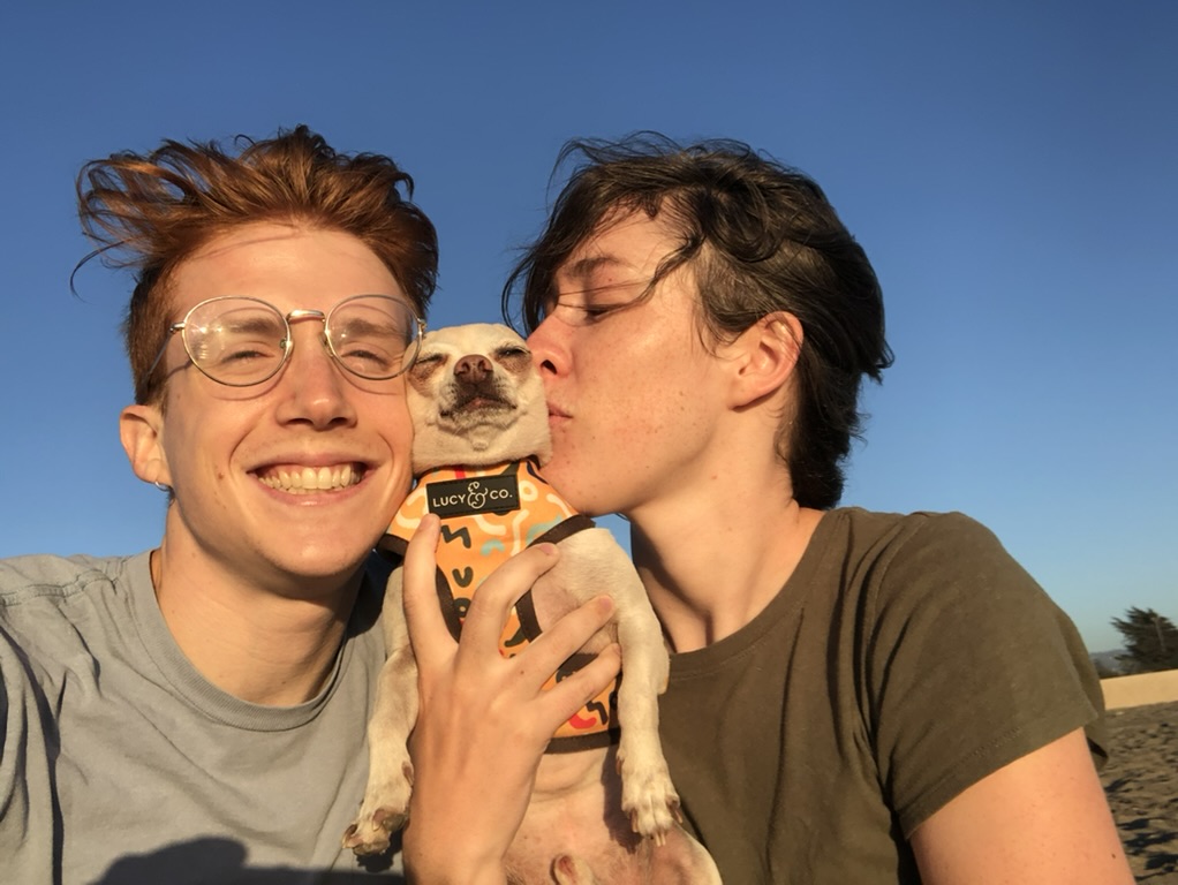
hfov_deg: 56.8
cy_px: 442
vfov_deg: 44.2
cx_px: 589
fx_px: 1090
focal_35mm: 32
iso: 20
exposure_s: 1/948
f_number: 2.2
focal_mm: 2.87
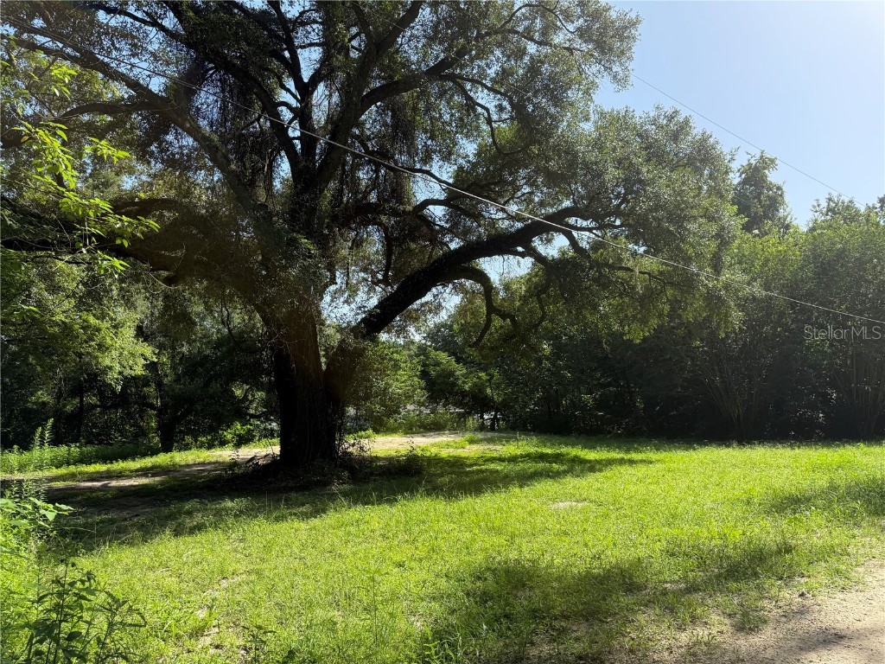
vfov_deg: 56.8
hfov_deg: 71.6
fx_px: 614
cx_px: 442
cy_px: 332
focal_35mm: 24
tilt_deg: +5.2
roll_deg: +1.2
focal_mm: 6.76
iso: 100
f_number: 1.78
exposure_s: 1/1901
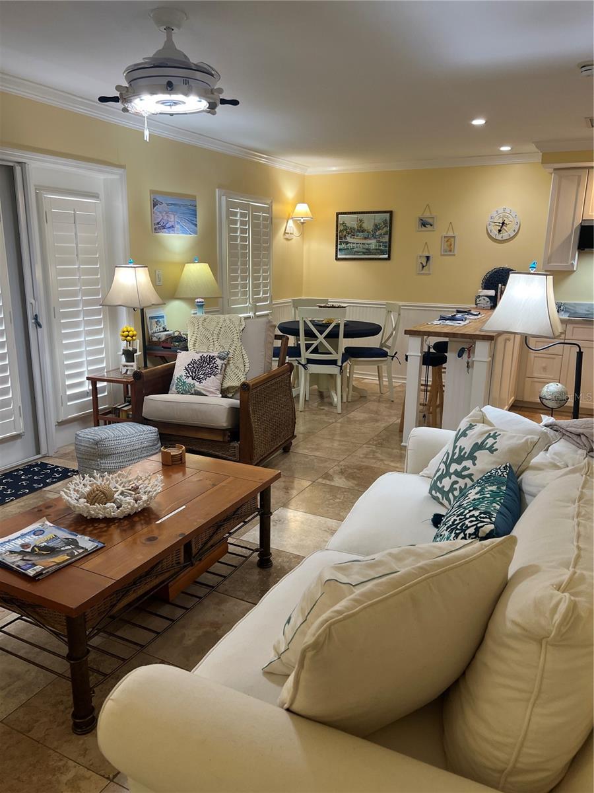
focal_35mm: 26
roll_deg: -0.3
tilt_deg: -13.1
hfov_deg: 53.1
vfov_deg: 67.3
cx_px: 297
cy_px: 396
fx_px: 595
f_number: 1.5
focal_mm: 5.7
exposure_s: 1/60
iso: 80
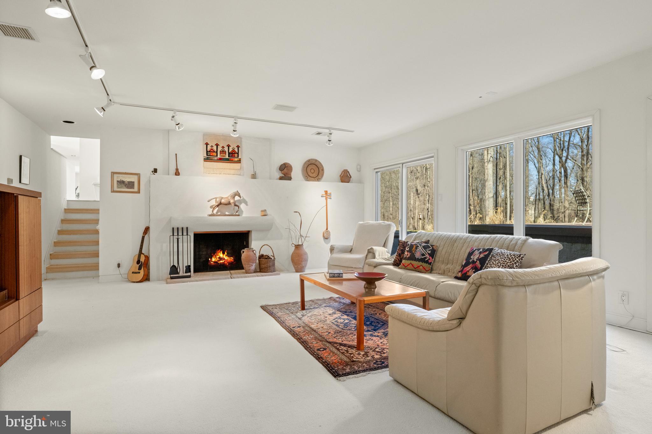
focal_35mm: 19
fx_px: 344
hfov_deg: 86.9
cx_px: 326
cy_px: 217
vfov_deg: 64.5
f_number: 5
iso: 640
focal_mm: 19
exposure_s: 1/125
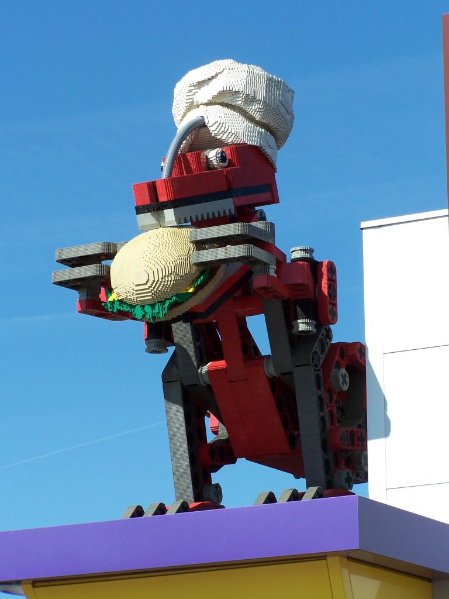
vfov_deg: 14.2
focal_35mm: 139
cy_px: 300
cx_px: 224
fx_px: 2404
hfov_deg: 10.7
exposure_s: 1/750
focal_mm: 23.1
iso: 80
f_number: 4.5
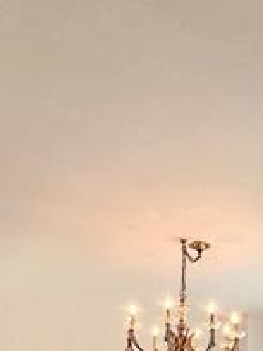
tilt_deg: +2.8
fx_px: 496
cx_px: 193
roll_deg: -1.8
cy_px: 440
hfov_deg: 29.3
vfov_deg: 31.3
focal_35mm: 49
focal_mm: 1.57
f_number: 1.8
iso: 32
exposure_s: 1/120
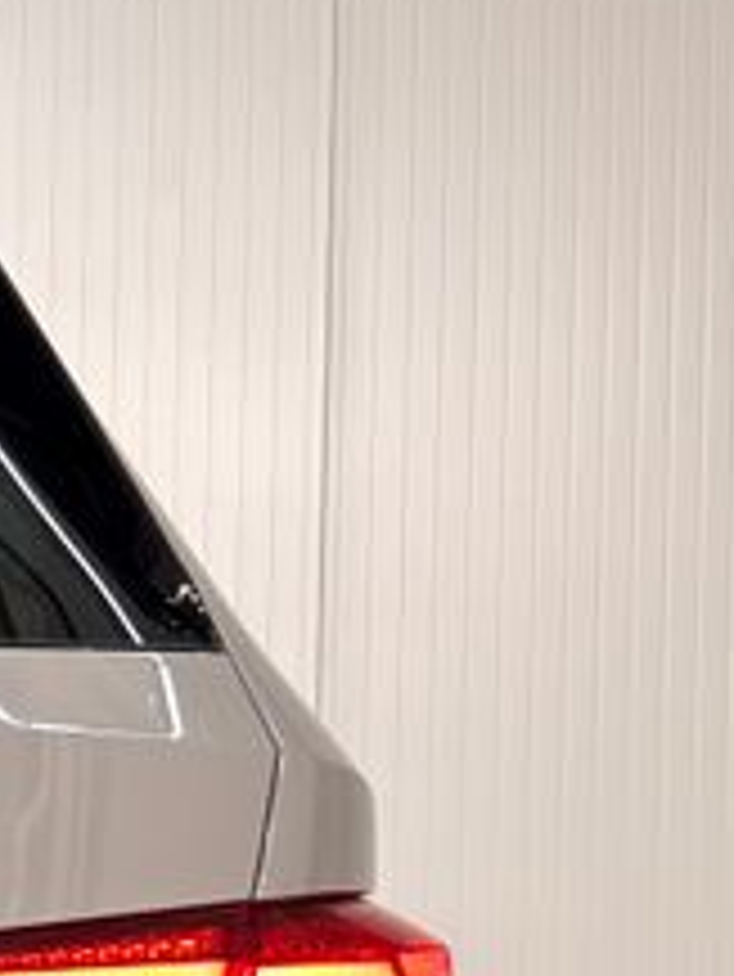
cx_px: -1085
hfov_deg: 8.0
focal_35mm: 170
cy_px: 1300
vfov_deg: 11.3
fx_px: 4802
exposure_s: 1/50
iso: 50
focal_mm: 6.76
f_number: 1.78
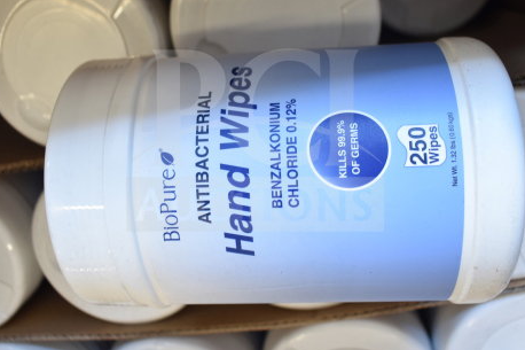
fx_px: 583
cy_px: 141
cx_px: 254
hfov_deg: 48.5
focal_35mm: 40
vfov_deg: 33.3
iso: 280
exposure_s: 1/30
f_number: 3.5
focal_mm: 20
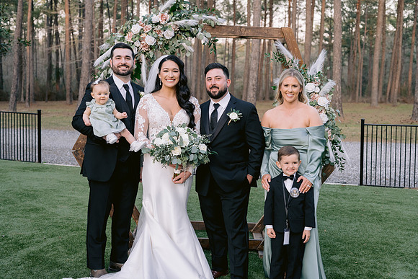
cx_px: 209
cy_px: 140
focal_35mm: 50
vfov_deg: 27.0
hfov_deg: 39.6
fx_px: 581
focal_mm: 50
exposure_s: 1/160
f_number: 4
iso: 500
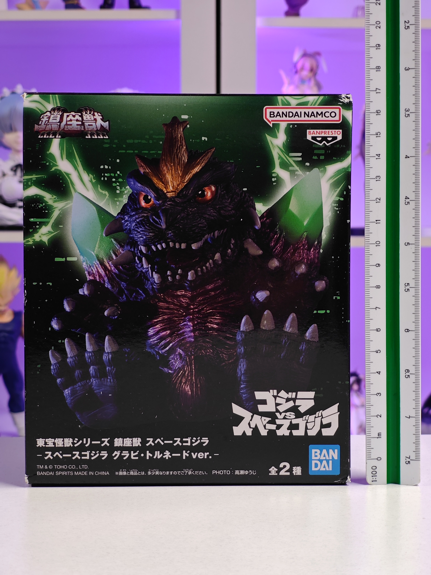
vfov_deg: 24.4
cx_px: 216
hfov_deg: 18.4
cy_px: 288
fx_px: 1328
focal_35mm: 80
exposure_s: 1/14.7
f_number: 2.4
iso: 400
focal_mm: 7.48
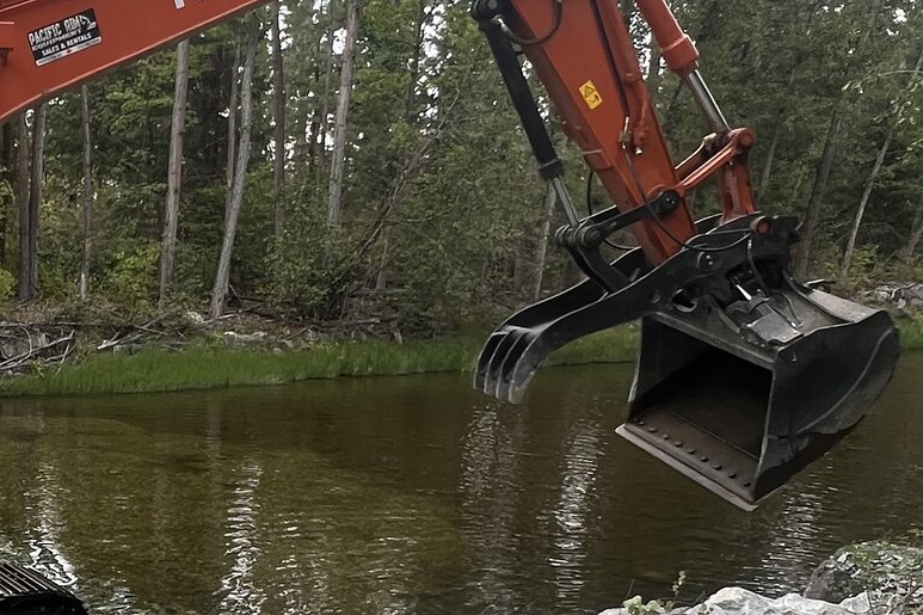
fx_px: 1077
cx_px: 18
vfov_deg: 30.3
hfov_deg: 41.0
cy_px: 573
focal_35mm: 42
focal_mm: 1.57
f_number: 1.8
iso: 32
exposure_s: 1/155
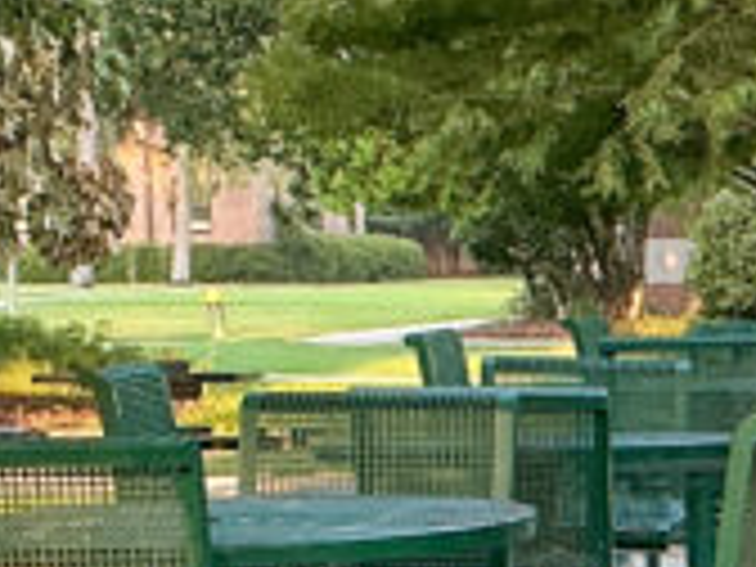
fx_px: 3866
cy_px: 958
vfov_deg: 8.1
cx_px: 968
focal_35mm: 177
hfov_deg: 10.9
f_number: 1.8
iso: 40
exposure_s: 1/120
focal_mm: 3
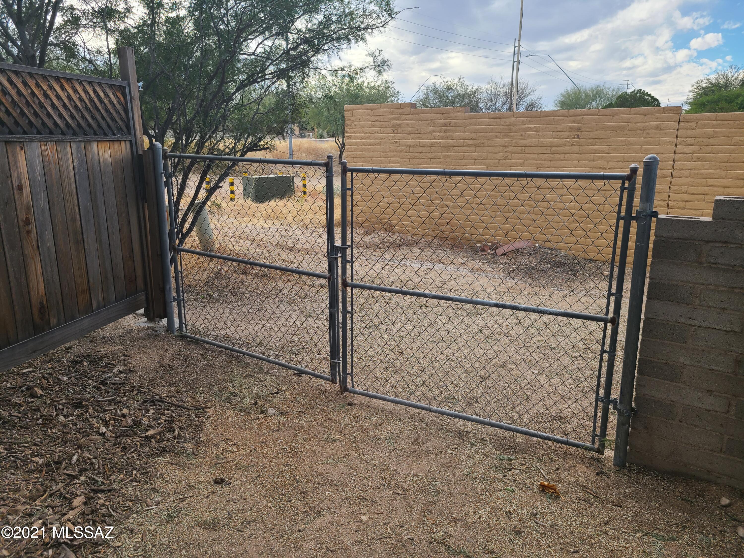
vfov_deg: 53.1
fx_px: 559
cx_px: 372
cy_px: 279
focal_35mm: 26
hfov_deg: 67.3
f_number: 1.8
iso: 40
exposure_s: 1/760
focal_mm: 5.4
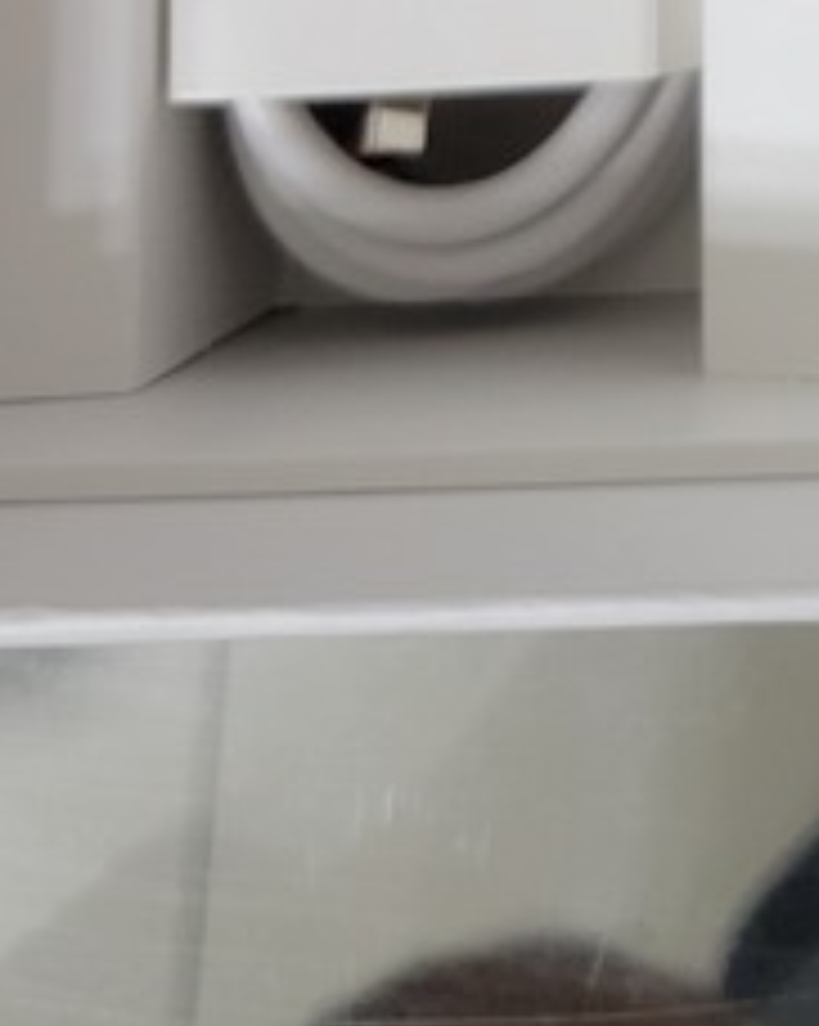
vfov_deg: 14.8
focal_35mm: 107
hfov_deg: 13.3
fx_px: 3246
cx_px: 1328
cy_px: -1017
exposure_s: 1/120
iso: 250
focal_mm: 5.4
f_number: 1.8
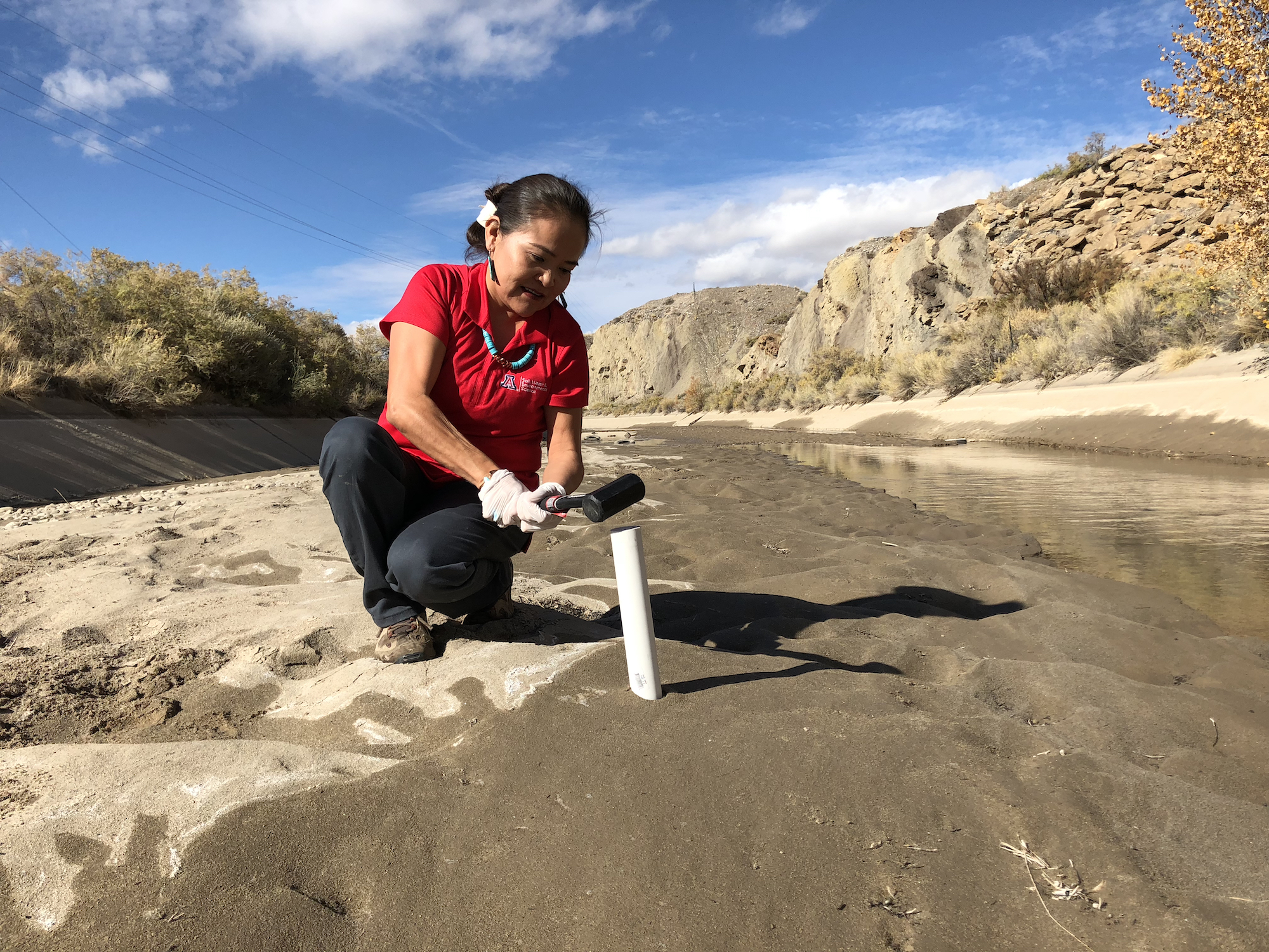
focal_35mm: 29
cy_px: 476
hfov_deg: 61.7
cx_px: 634
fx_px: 1063
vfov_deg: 48.2
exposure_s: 1/2525
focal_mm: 3.99
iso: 20
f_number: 1.8
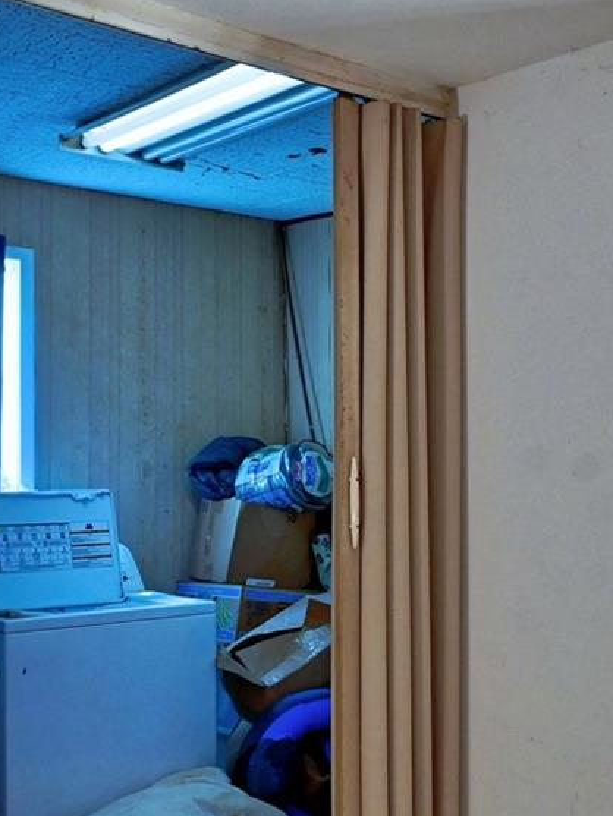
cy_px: 457
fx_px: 1251
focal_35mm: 53
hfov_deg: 25.5
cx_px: 672
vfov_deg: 36.1
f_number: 8
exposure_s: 1/2.5
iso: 800
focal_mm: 15
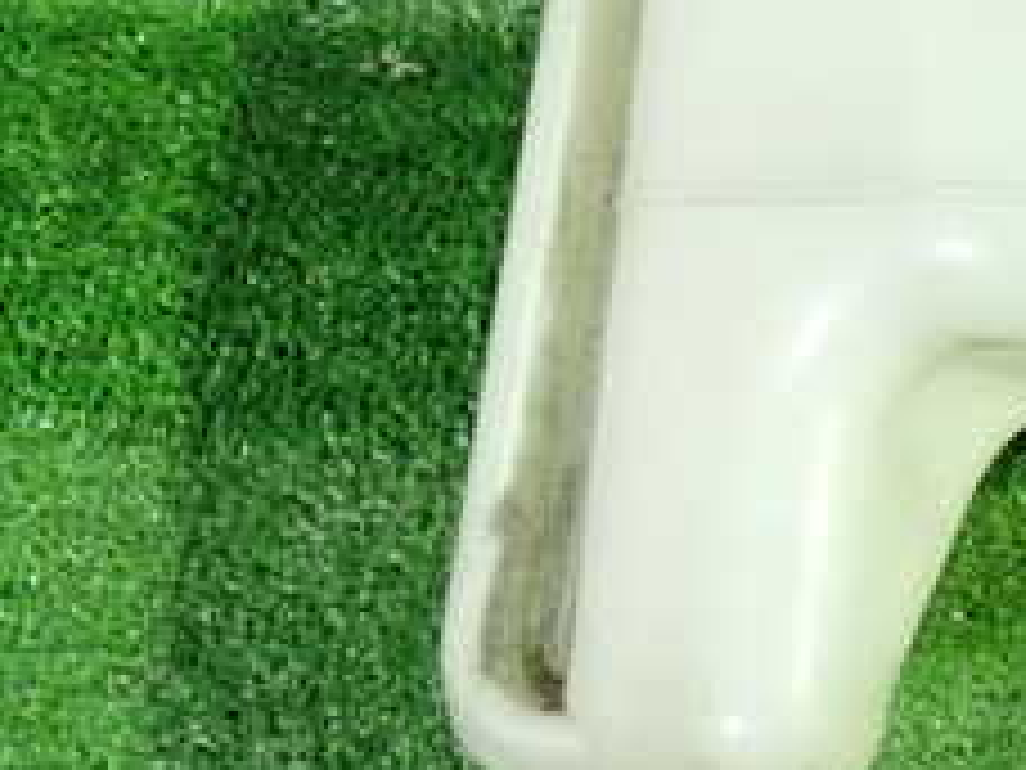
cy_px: -36
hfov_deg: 16.4
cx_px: 1170
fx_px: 3438
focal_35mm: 116
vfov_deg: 12.6
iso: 800
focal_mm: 7.84
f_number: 2.9
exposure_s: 1/30
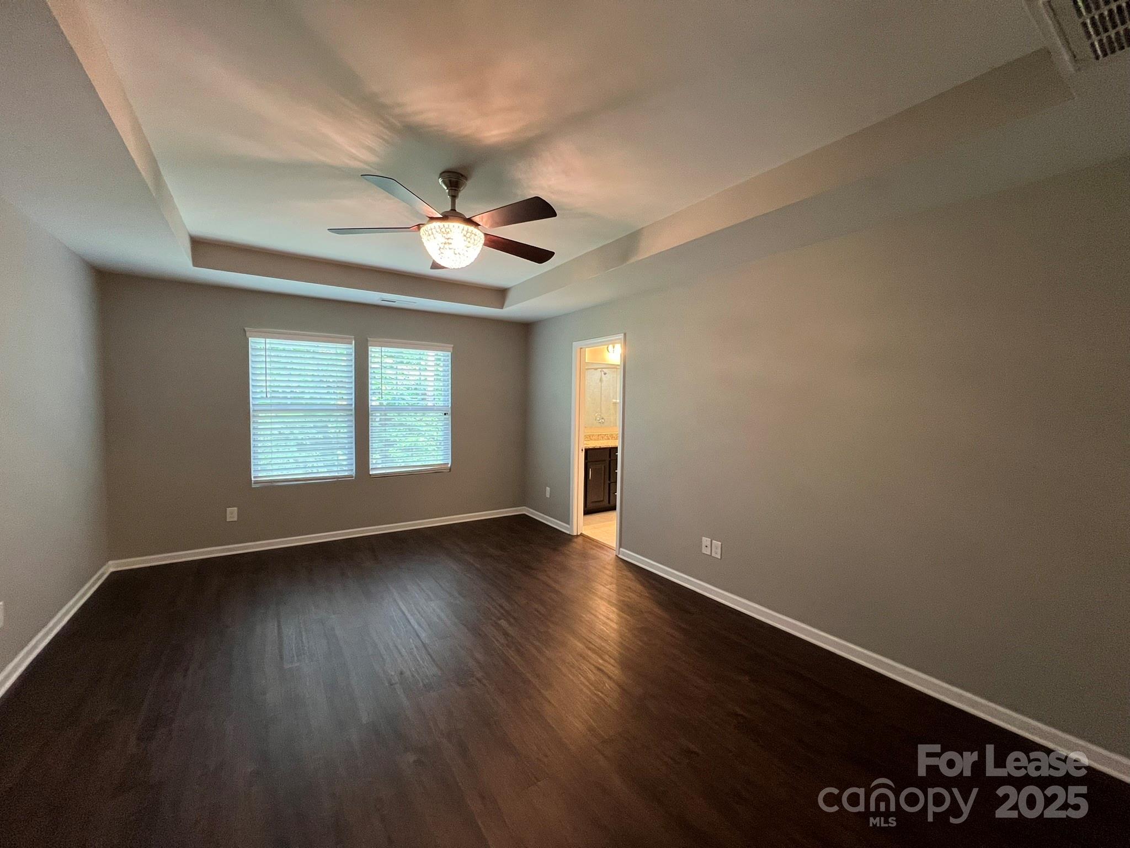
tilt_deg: -3.5
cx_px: 565
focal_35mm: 13
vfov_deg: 89.9
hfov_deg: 106.2
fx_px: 424
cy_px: 424
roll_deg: -0.8
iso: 320
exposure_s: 1/60
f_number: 1.8
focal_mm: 1.57
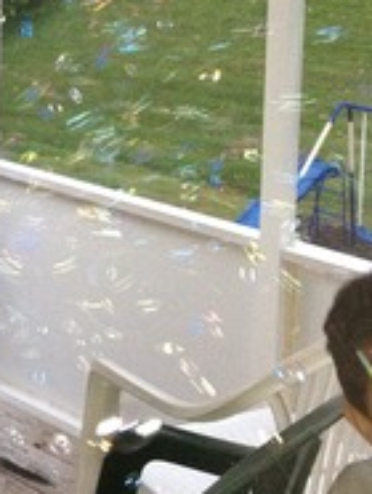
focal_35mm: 94
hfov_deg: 15.2
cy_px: 106
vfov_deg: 20.6
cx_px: -86
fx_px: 1344
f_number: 2.4
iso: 320
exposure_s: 1/20
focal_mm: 4.28
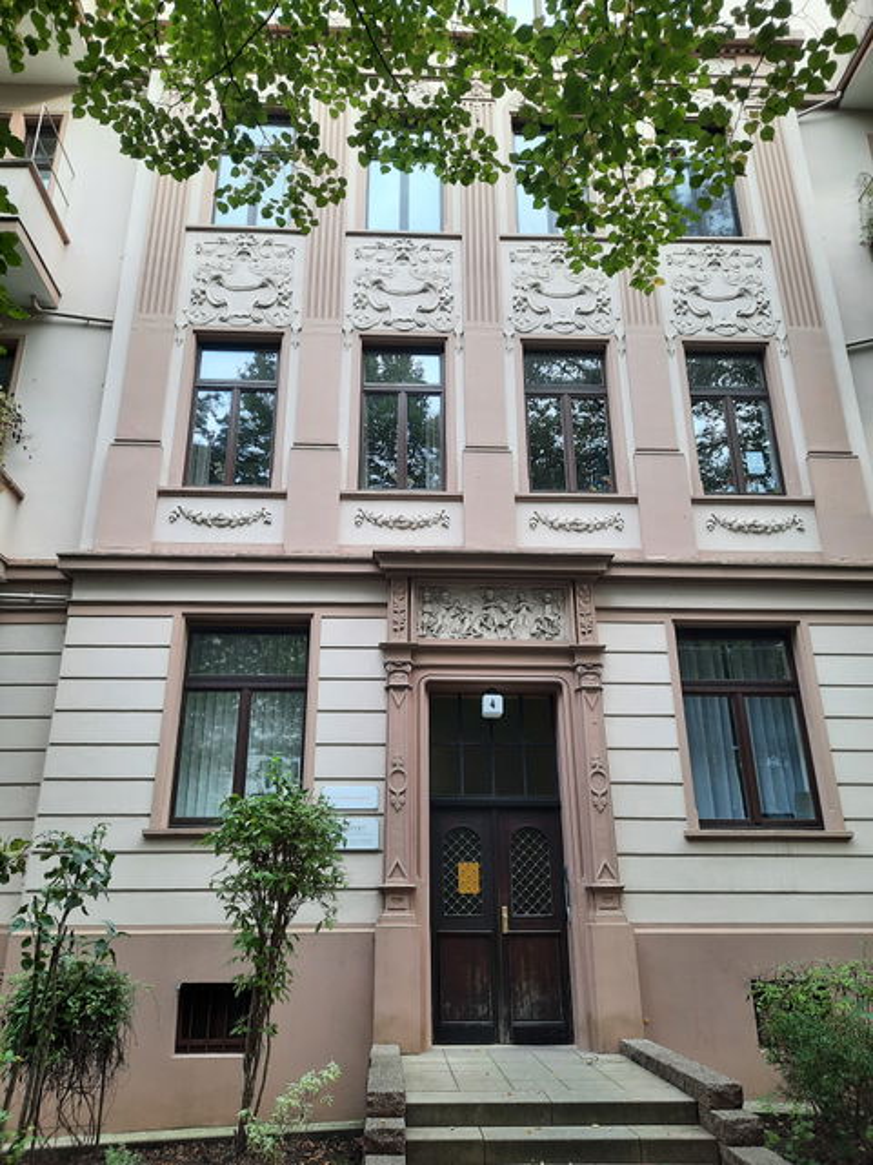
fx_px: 841
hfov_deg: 54.9
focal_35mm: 25
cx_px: 436
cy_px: 582
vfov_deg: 69.4
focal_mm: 4.6
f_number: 2
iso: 40
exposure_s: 1/60
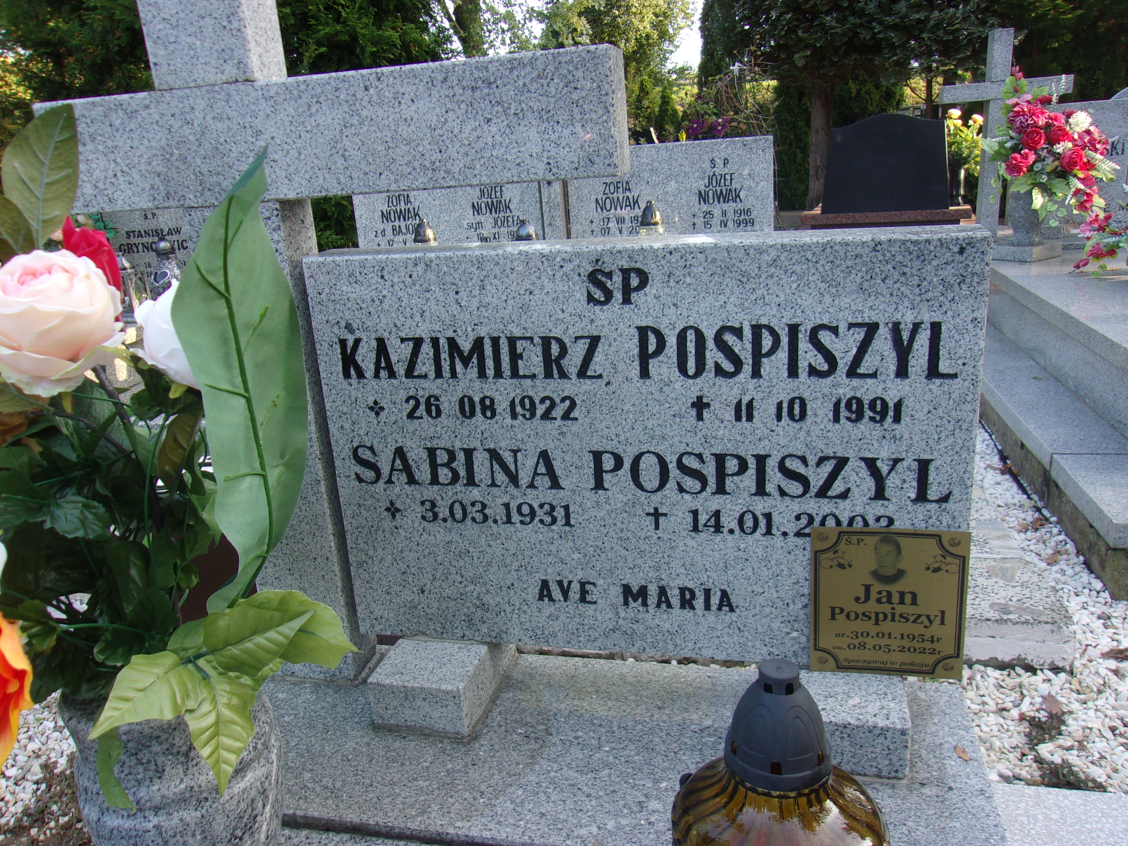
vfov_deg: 49.8
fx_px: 912
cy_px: 426
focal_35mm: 28
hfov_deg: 63.4
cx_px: 564
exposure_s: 1/90
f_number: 3
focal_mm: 4.9
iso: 80
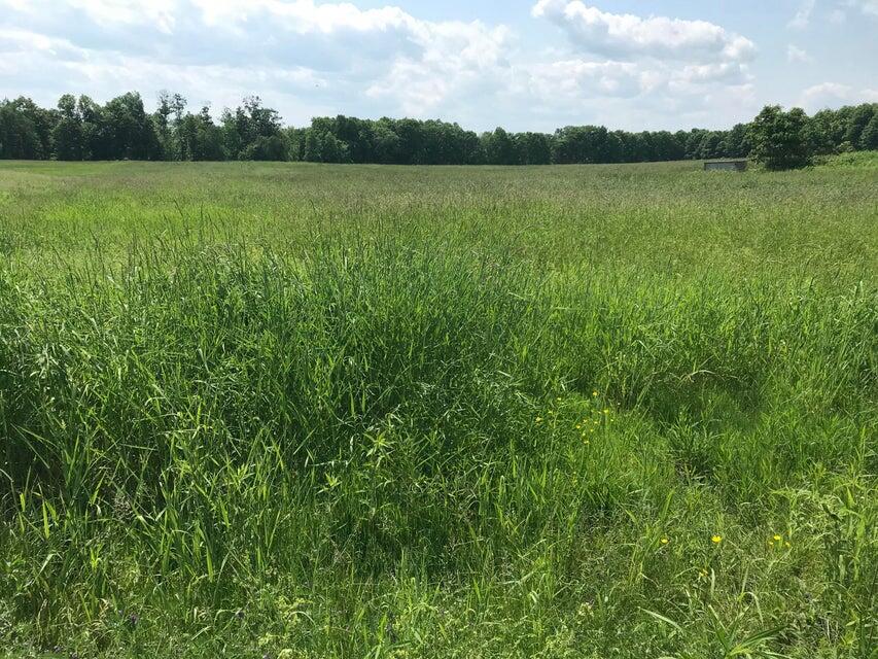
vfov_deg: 49.8
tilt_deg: -12.5
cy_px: 330
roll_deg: -1.8
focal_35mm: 28
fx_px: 710
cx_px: 439
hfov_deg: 63.4
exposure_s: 1/2179
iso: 20
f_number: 1.8
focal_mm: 3.99
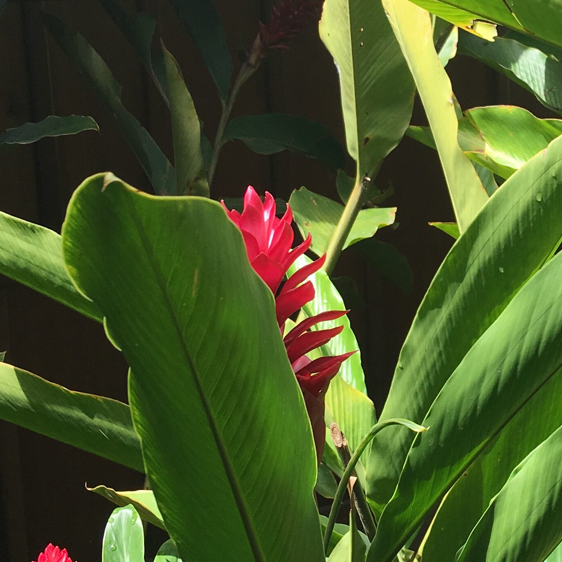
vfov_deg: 23.0
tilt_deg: -15.0
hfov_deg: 22.2
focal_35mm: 75
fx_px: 1378
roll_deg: -0.1
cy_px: 195
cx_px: 562
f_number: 2.2
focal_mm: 4.15
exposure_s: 1/635
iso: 25
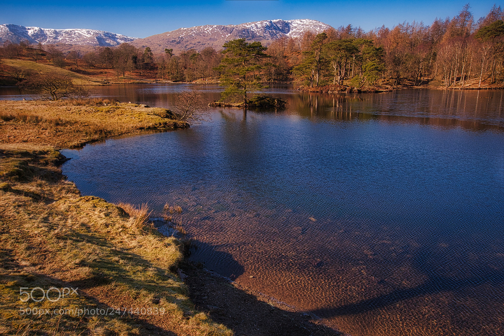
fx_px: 420
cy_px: 168
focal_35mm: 30
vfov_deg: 43.6
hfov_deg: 62.0
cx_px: 252
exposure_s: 1/320
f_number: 14
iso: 1600
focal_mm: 20
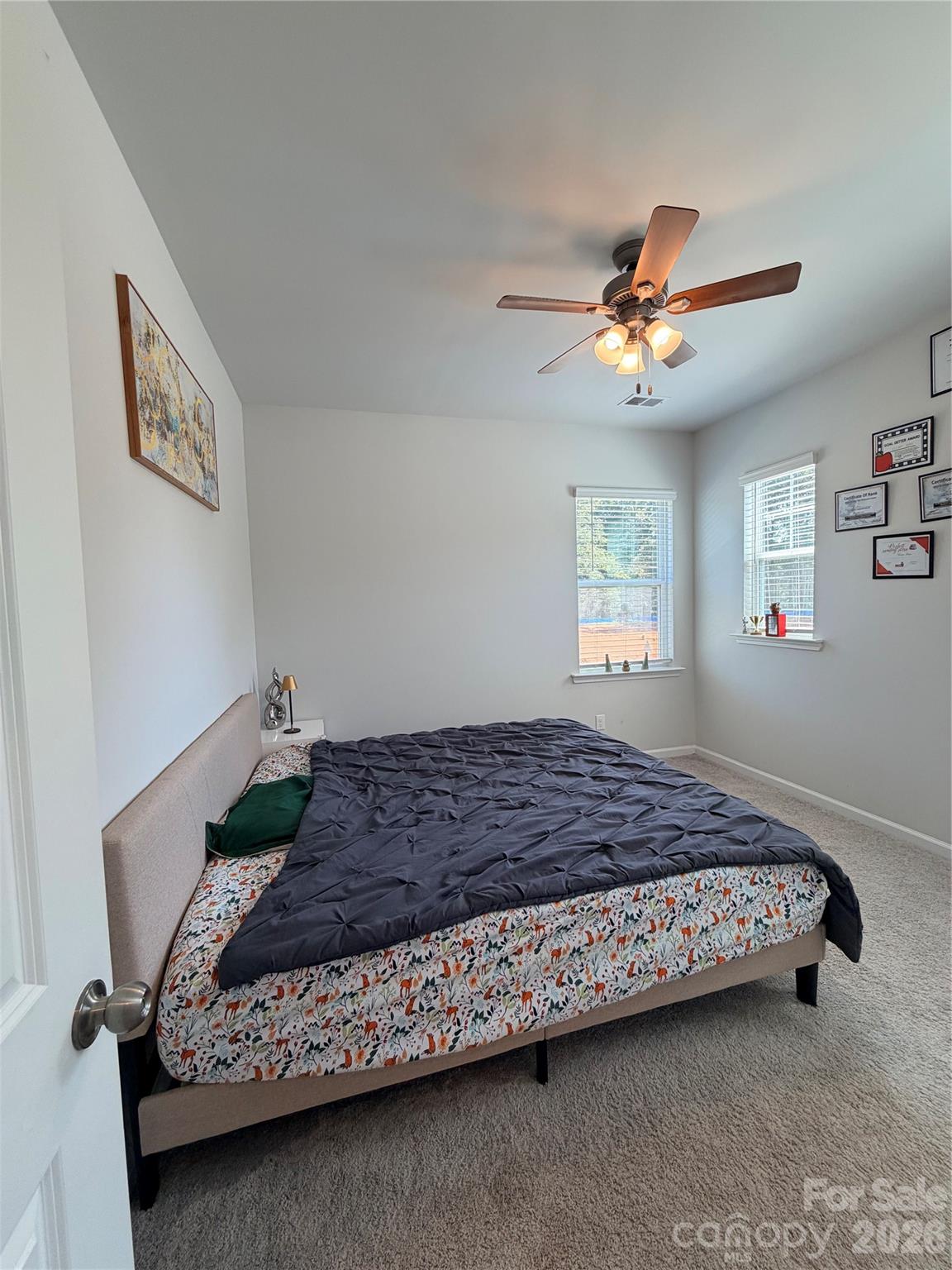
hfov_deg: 85.7
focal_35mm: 14
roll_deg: +1.6
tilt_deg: -2.8
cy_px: 635
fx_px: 513
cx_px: 476
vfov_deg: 102.1
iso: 125
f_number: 2.2
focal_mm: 2.22
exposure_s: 1/120
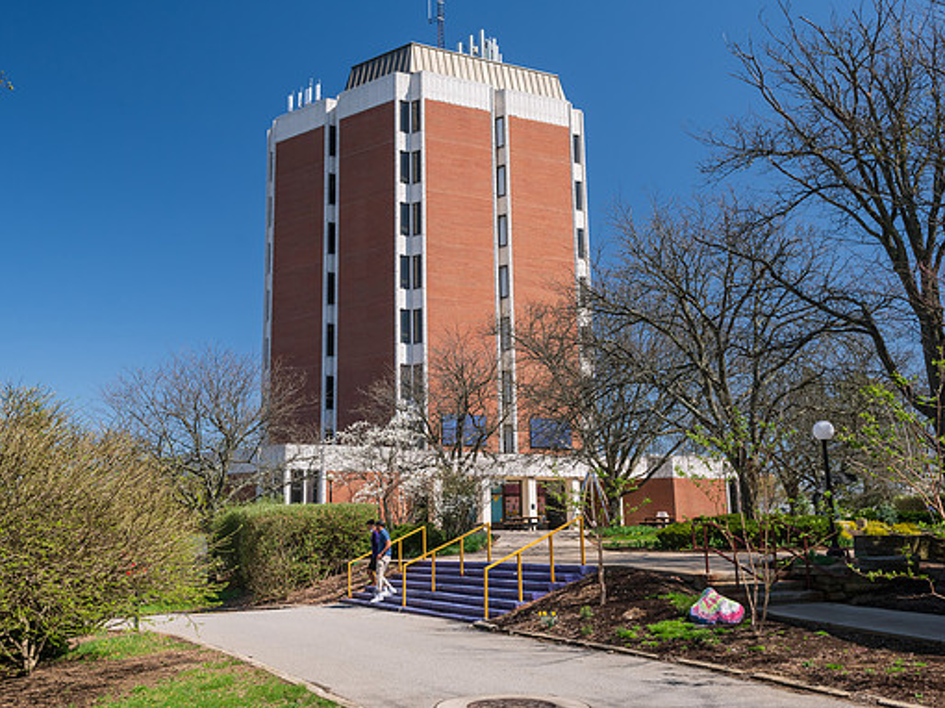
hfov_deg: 52.6
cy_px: 355
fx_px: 955
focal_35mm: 35
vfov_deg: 40.7
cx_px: 447
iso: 320
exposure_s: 1/320
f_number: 6.3
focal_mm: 32
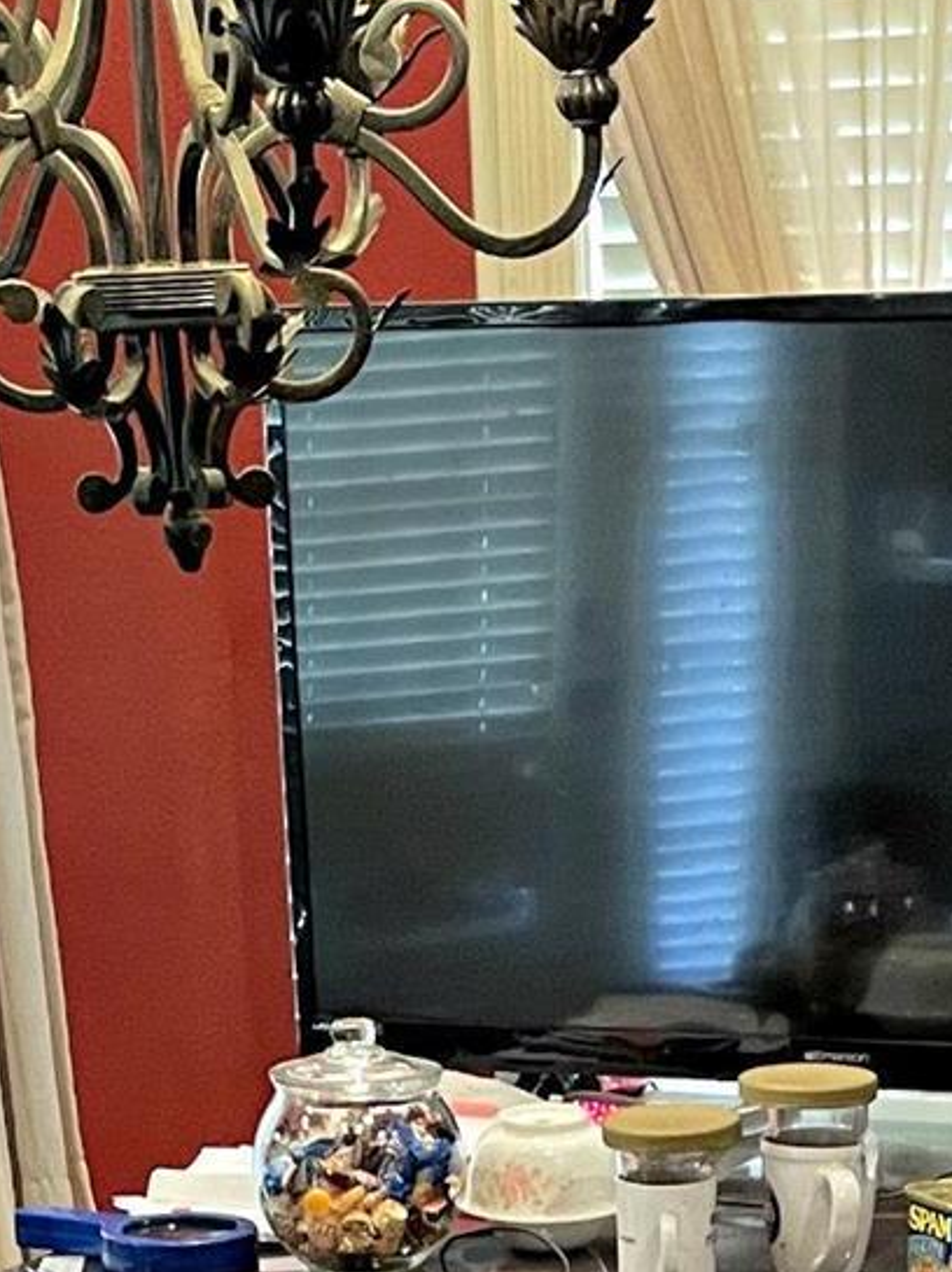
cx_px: 628
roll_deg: +1.9
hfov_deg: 13.4
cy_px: 1949
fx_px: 4038
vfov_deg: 16.2
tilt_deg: -20.0
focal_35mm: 110
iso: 400
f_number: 1.6
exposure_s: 1/40
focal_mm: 4.2
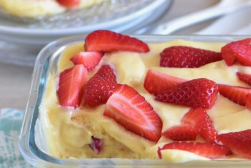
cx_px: 208
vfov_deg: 5.1
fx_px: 1867
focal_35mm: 268
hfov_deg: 7.7
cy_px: 115
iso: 400
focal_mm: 105
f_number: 5.6
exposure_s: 1/40
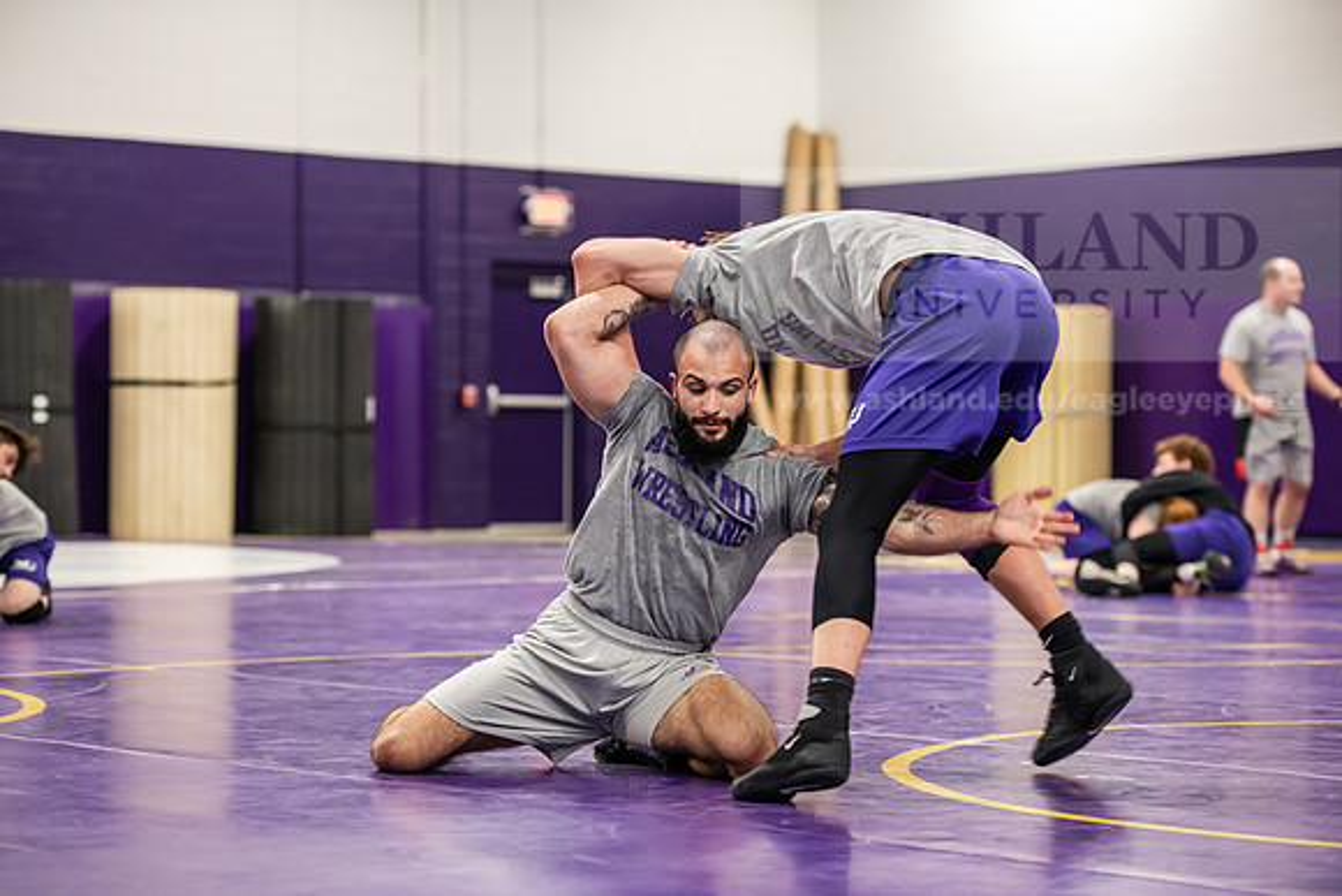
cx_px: 671
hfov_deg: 20.8
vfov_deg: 14.0
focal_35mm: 98
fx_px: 3654
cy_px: 448
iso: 2000
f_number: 3.2
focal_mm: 98
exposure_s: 1/250
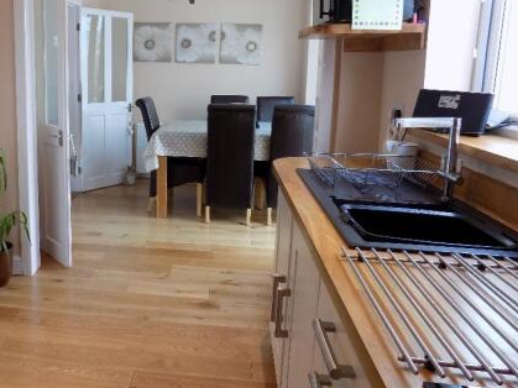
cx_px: 160
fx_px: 479
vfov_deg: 43.7
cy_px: 141
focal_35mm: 32
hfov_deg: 55.3
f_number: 3.1
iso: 140
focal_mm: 4
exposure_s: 1/30
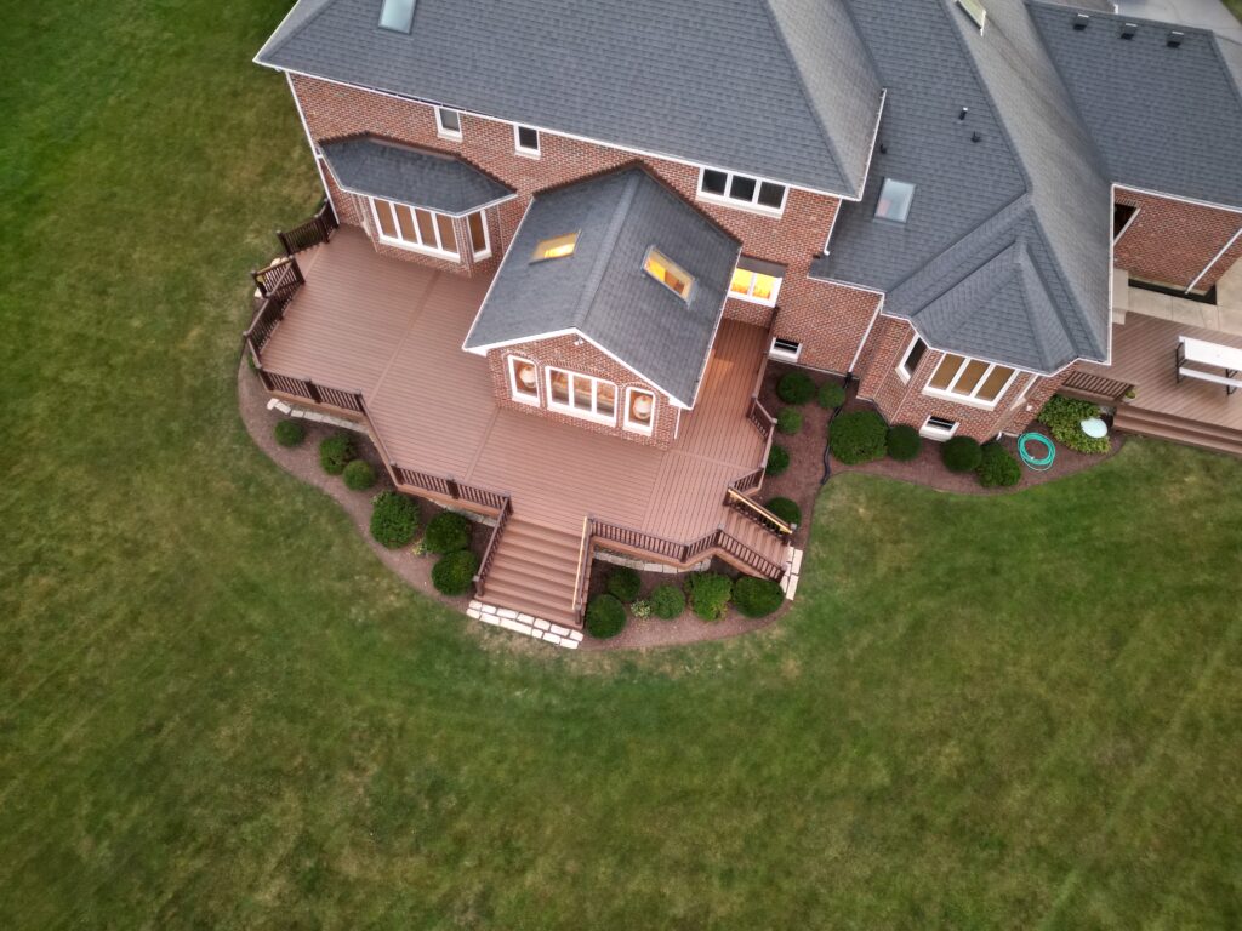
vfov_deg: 56.8
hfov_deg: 71.6
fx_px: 861
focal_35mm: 24
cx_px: 621
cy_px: 466
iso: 870
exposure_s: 1/10
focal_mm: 6.72
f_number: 1.7
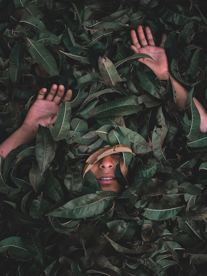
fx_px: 614
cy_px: 138
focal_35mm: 77
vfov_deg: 25.3
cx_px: 104
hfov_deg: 19.1
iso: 50
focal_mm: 9
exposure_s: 1/120
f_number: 2.8
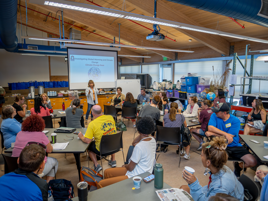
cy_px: 100
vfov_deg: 56.8
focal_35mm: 24
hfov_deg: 71.6
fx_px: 186
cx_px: 134
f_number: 2
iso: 250
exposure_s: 1/160
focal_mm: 12
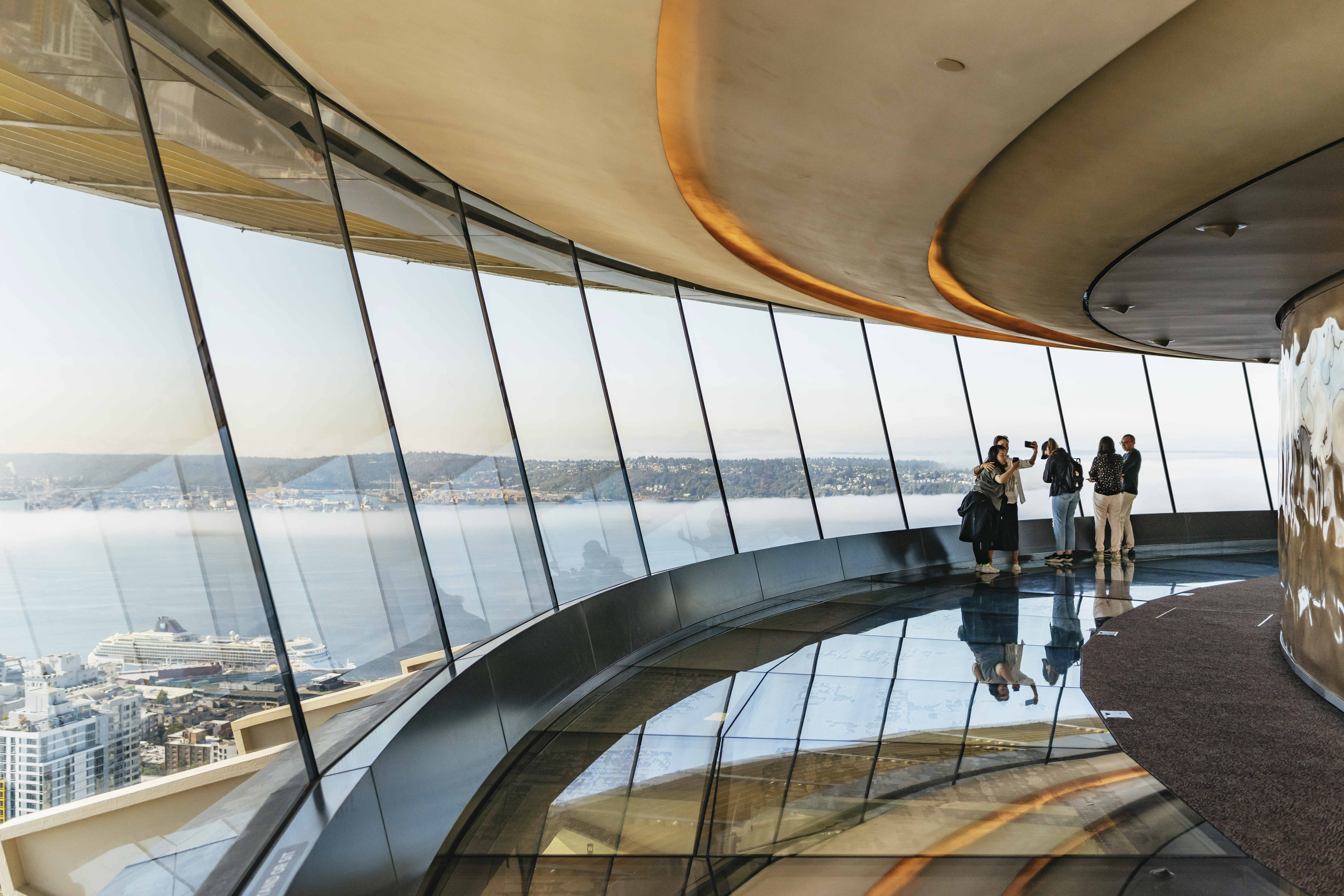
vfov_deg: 42.3
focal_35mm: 31
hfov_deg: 60.3
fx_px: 1157
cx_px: 672
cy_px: 448
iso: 400
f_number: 4
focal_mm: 31
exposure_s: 1/640
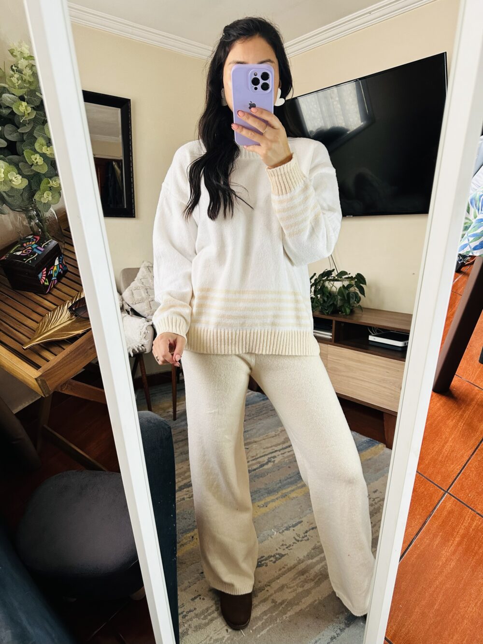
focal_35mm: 24
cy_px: 322
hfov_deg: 56.8
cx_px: 242
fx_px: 446
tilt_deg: -42.7
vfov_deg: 71.6
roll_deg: +1.4
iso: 250
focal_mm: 6.86
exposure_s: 1/105
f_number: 1.78
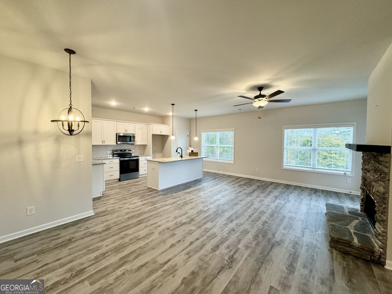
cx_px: 196
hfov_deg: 102.1
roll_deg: +0.1
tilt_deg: -1.8
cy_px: 147
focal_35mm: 14
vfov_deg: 85.7
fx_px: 159
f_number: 2.2
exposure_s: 1/120
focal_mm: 2.22
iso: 250
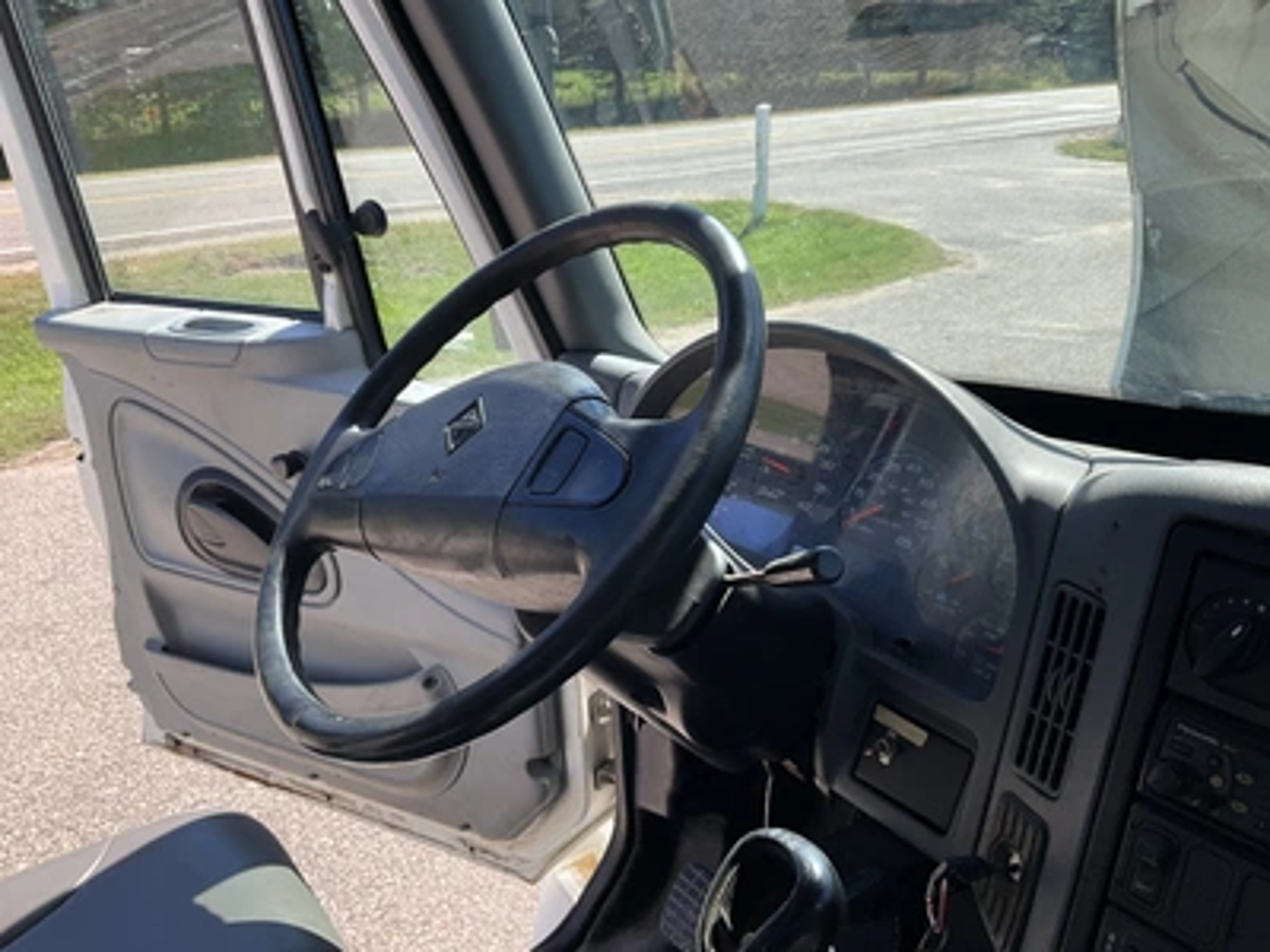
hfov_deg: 61.7
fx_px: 1064
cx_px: 635
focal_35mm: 29
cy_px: 476
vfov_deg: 48.2
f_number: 1.8
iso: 25
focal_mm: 3
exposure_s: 1/534
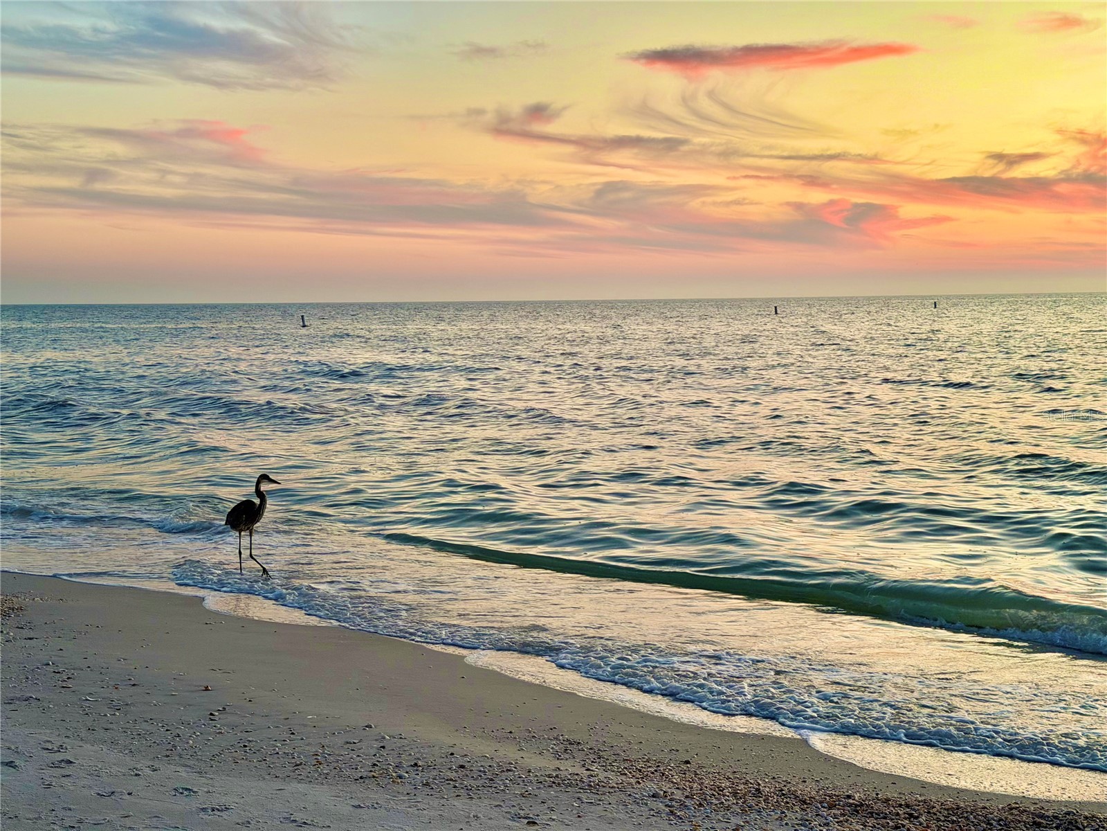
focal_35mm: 48
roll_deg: +1.2
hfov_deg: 39.7
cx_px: 554
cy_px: 416
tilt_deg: -3.7
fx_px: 1535
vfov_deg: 30.3
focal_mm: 6.76
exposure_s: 1/87
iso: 100
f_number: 1.78
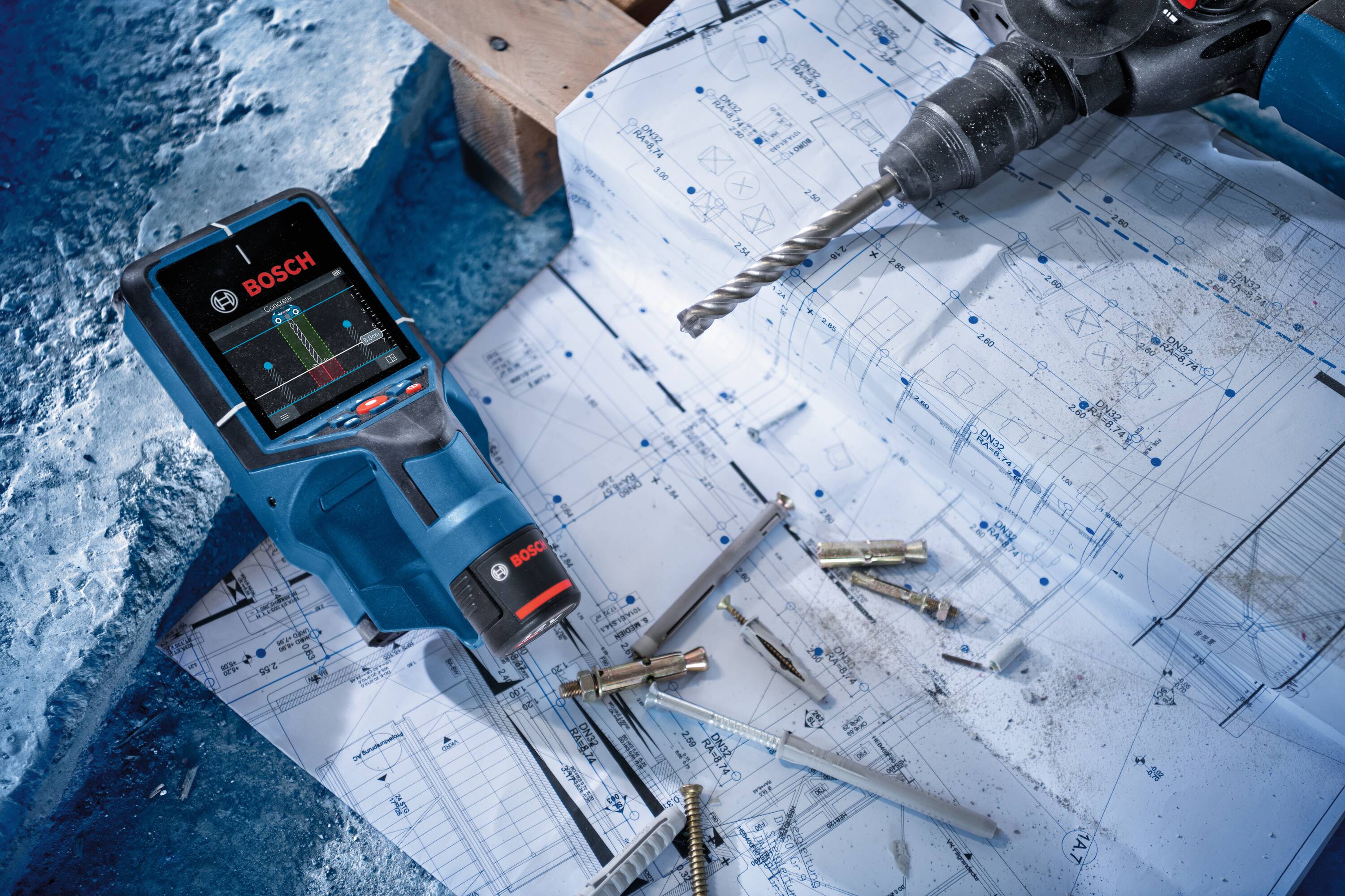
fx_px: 2092
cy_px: 448
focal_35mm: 56
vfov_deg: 24.2
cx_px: 672
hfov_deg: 35.6
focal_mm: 56
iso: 200
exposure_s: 1/10
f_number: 2.8
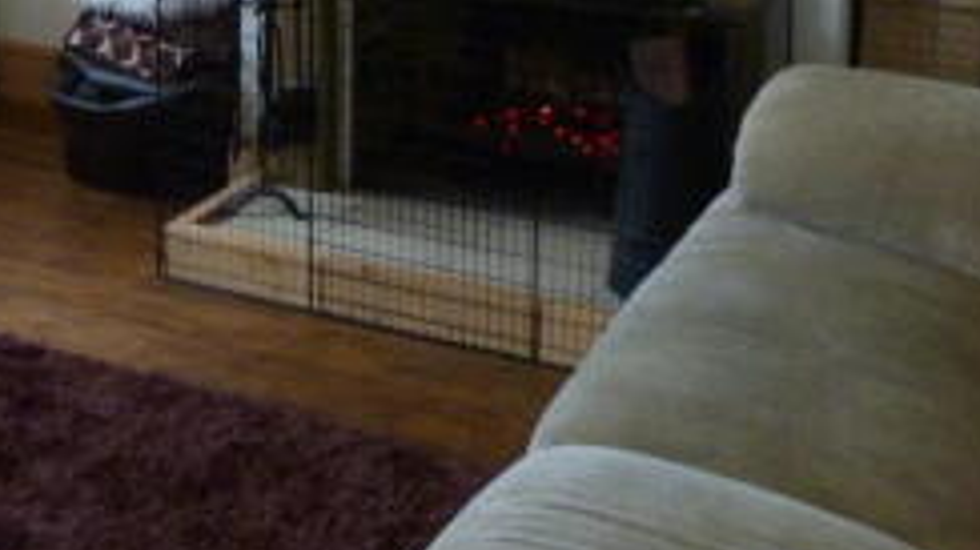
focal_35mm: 65
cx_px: 247
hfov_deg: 31.8
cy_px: -155
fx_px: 1688
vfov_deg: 17.4
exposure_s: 1/100
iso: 400
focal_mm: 4.5
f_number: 3.6
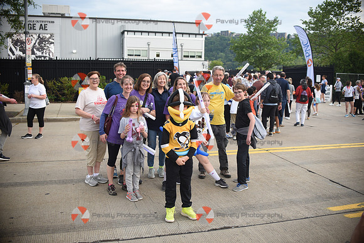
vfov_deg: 37.9
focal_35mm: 35
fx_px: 354
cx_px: 182
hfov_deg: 54.4
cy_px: 122
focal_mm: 35
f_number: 5
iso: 640
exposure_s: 1/400
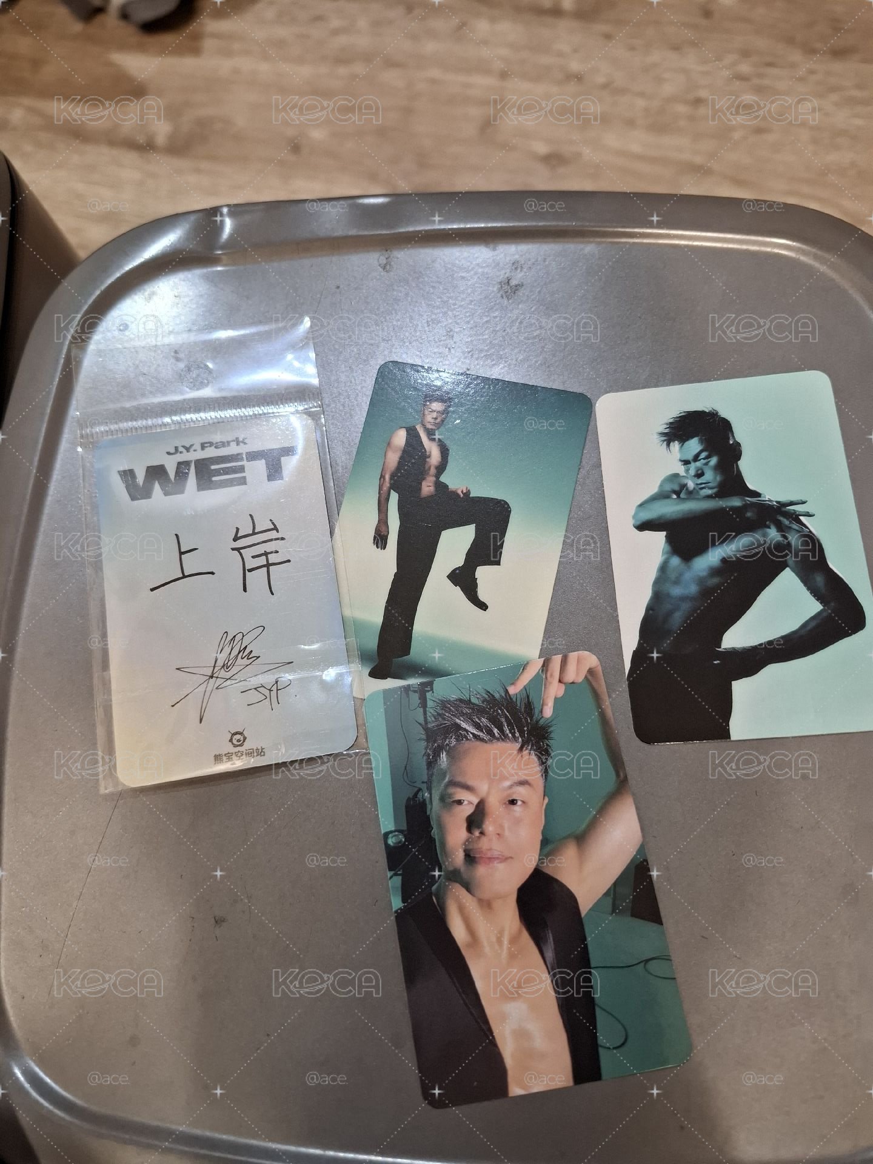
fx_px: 773
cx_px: 436
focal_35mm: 23
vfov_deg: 73.9
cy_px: 582
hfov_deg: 58.9
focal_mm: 5.54
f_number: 1.8
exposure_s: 1/40
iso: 250
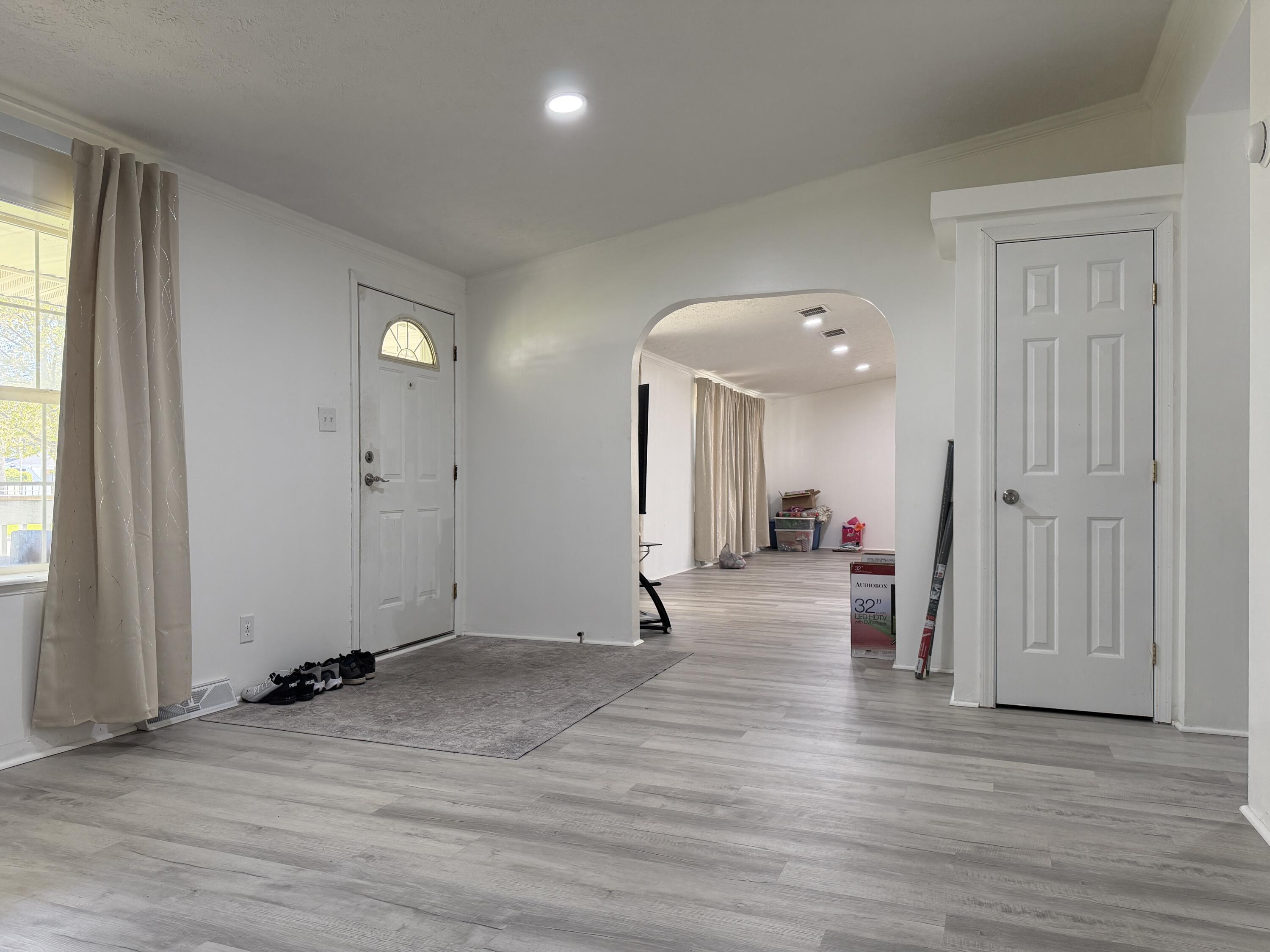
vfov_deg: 56.8
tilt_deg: +0.4
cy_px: 476
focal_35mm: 24
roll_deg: -0.2
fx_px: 881
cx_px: 635
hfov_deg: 71.6
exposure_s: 1/129
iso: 200
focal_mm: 6.76
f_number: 1.78
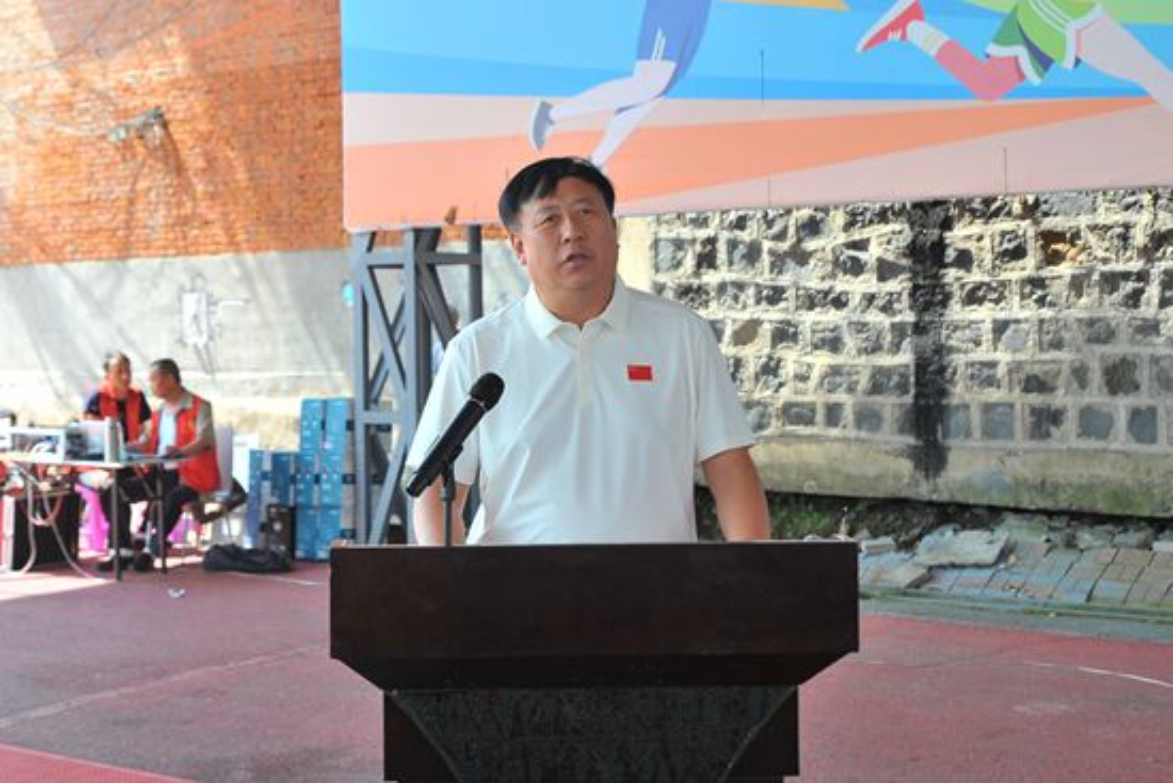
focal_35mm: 46
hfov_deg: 42.7
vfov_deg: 29.3
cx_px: 586
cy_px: 392
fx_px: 1499
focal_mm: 46
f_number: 6.3
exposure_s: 1/160
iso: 200
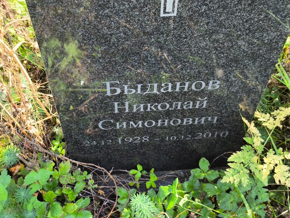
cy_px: 109
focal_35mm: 50
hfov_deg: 38.2
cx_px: 145
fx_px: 419
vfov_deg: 29.1
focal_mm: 4.71
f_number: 1.7
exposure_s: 1/100
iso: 64
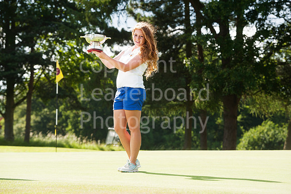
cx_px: 146
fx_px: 1131
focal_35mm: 140
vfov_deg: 9.8
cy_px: 97
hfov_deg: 14.7
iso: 200
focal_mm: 140
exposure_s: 1/250
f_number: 7.1
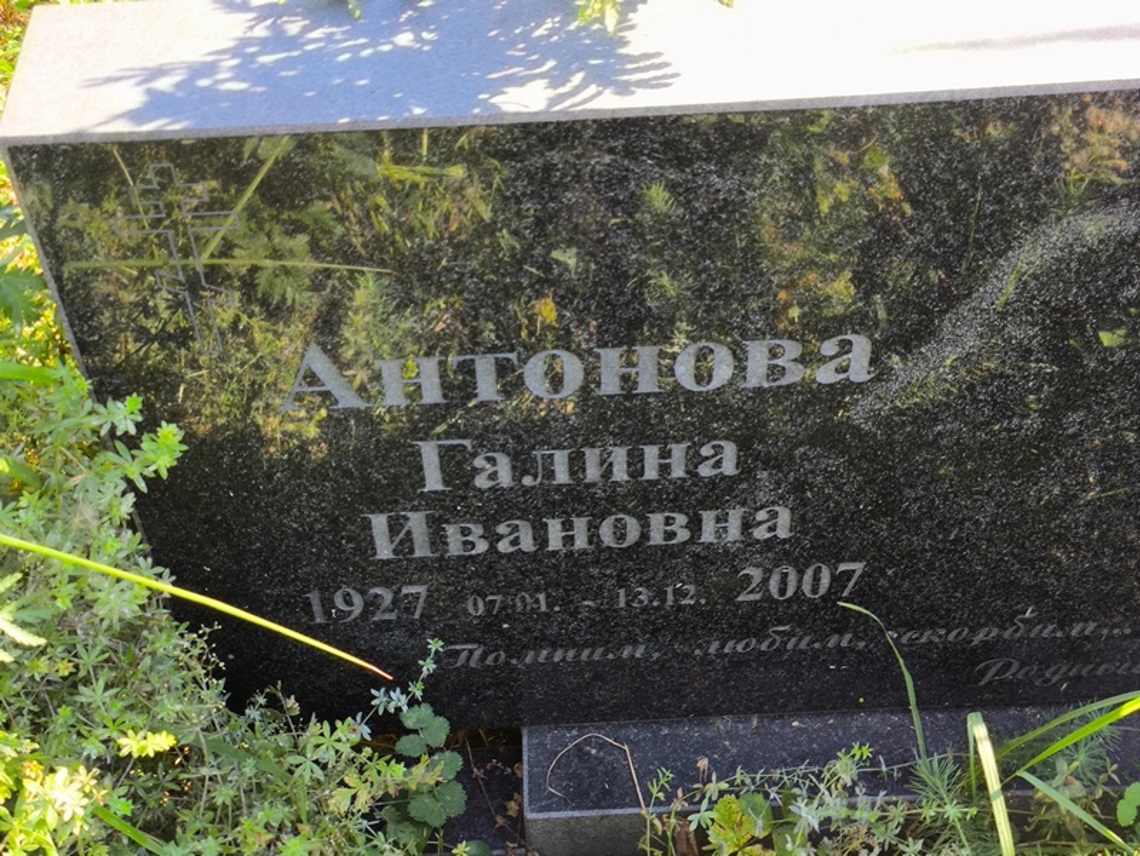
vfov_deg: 29.1
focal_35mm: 50
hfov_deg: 38.2
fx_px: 1647
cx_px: 570
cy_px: 428
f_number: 1.7
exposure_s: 1/131
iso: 50
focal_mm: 4.71
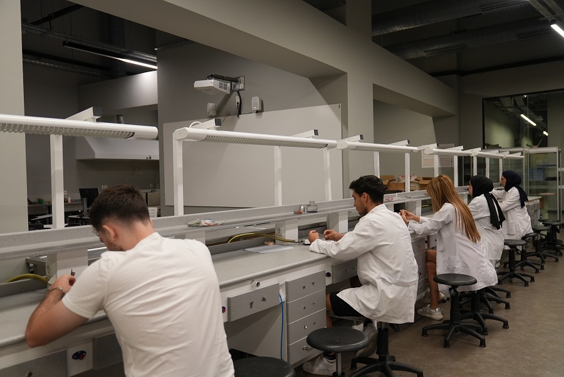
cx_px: 282
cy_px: 188
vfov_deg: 43.7
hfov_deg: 61.9
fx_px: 470
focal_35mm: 30
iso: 1250
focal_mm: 30
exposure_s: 1/160
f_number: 2.8
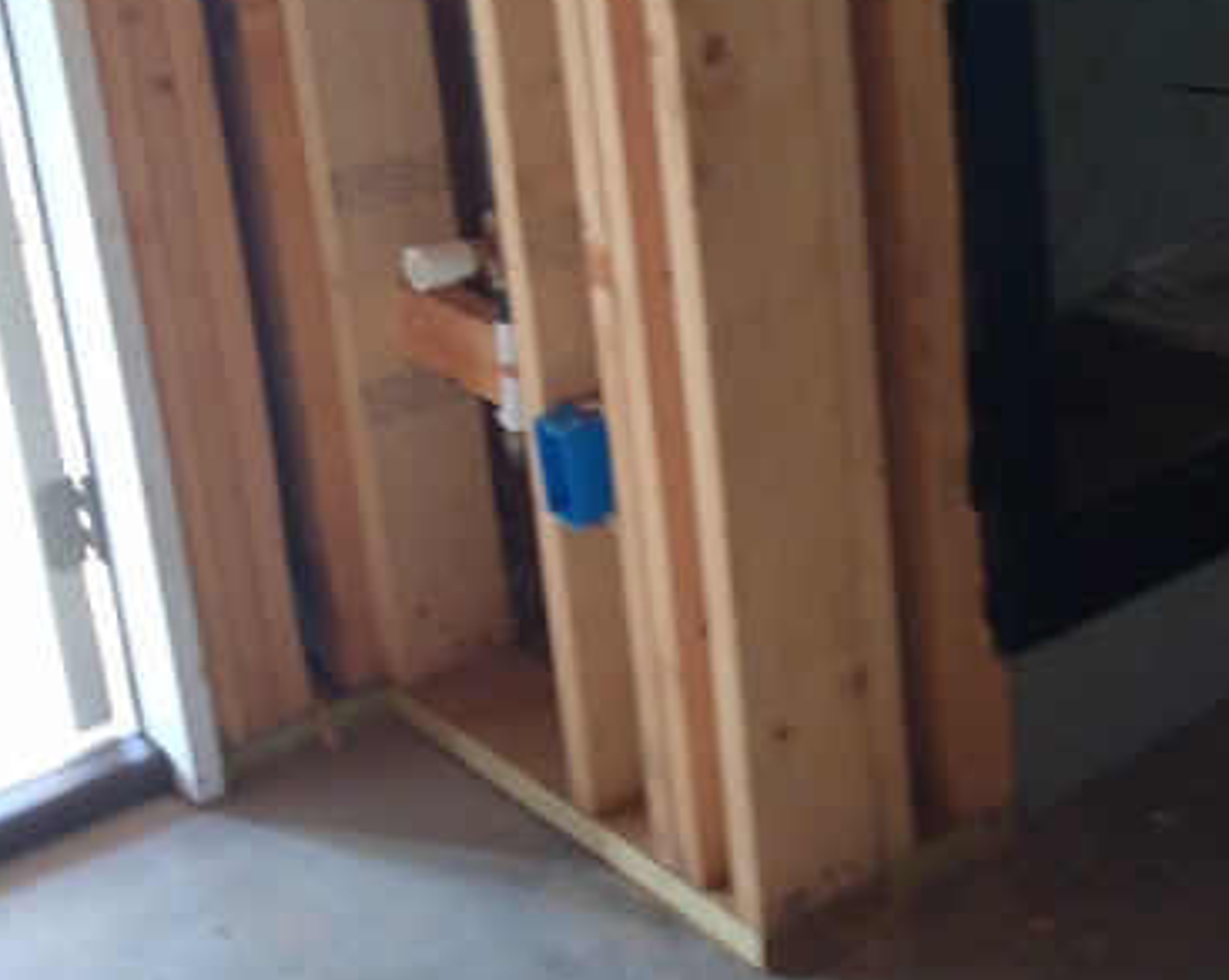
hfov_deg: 36.9
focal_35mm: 49
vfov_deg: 30.3
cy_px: 248
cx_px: 961
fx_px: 1781
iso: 184
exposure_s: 1/30
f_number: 2
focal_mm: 3.54
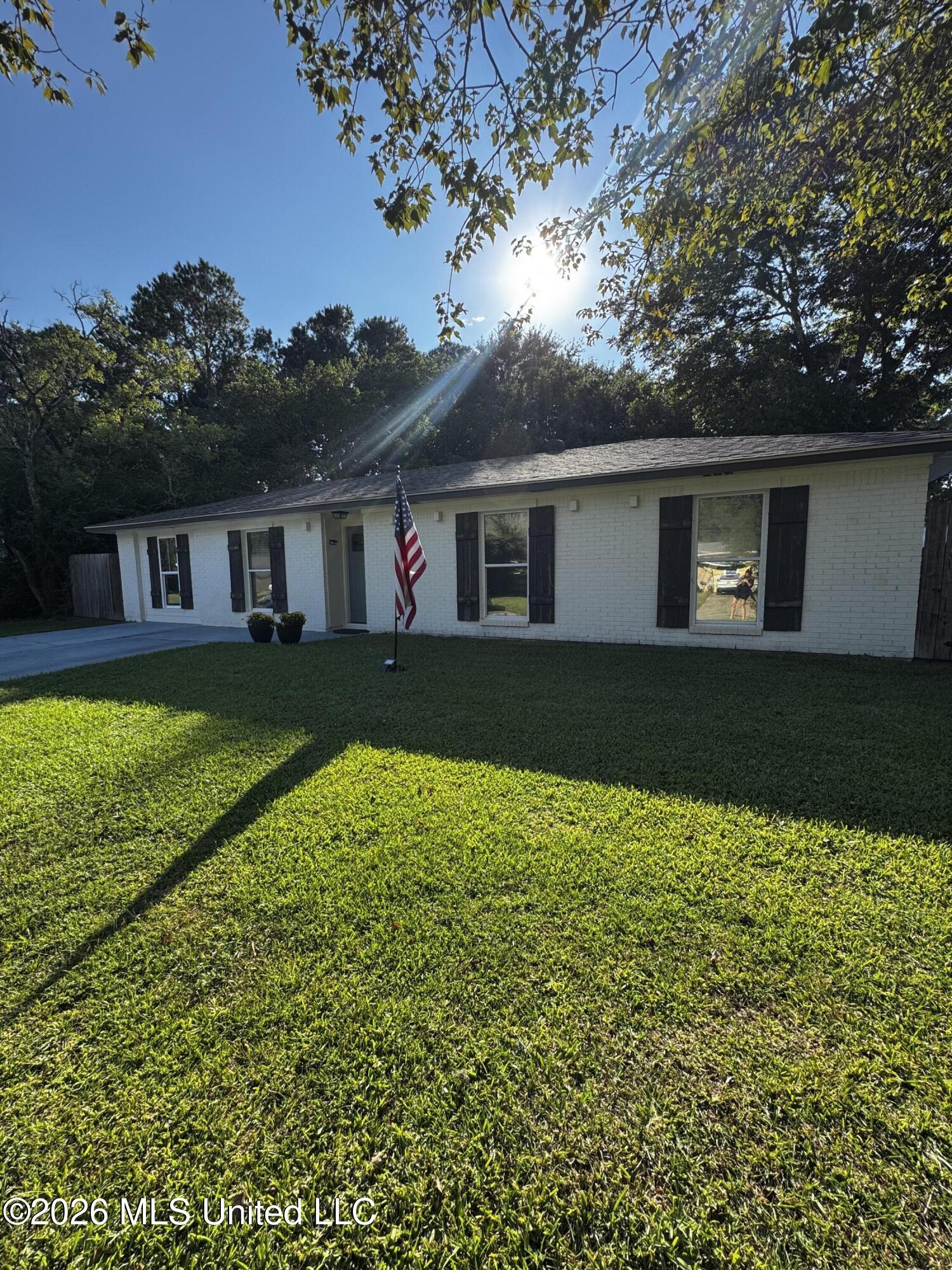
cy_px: 635
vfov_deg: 102.1
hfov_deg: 85.7
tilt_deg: -4.8
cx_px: 476
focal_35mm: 14
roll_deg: +0.9
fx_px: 513
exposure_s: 1/522
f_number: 2.2
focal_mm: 2.22
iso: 50
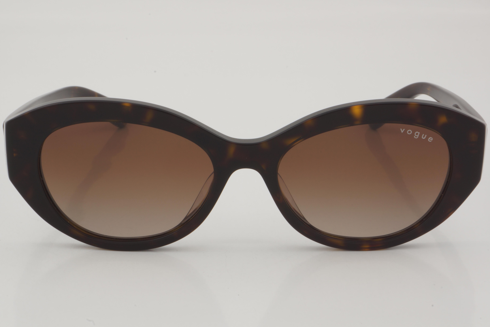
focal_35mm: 82
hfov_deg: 24.6
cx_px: 245
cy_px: 164
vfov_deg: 16.6
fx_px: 1123
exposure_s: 1/3
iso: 100
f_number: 32
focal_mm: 55
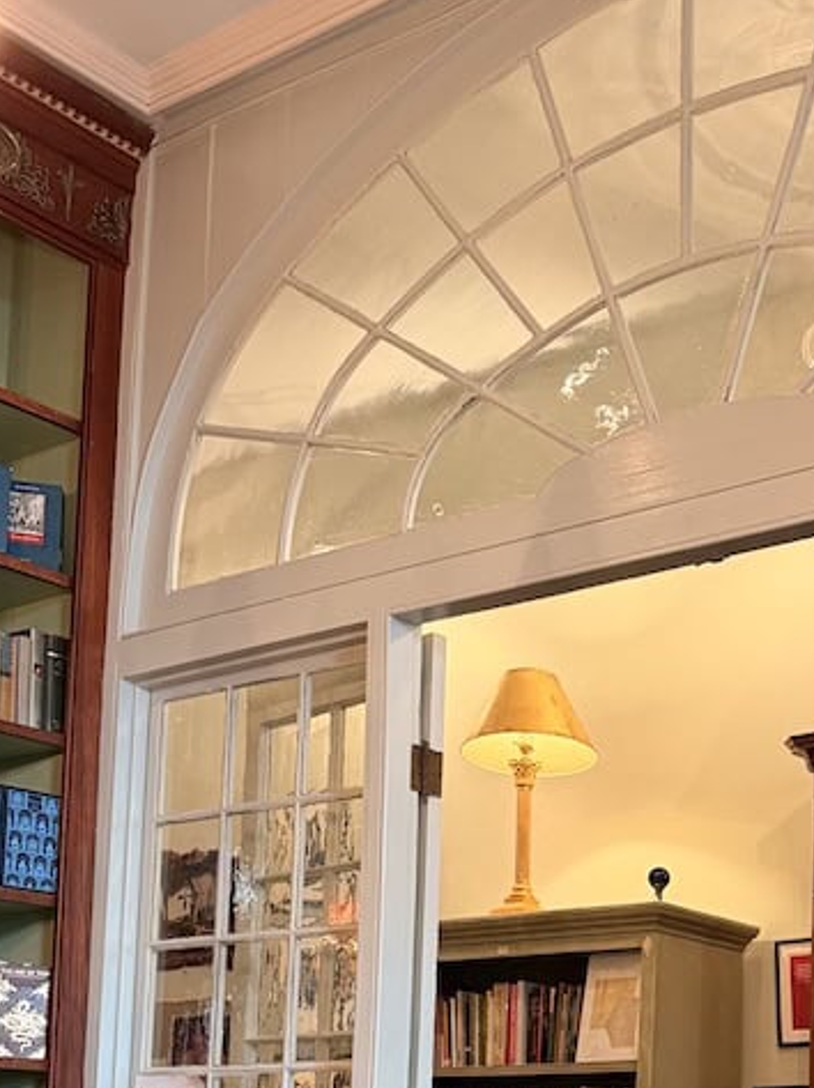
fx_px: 1633
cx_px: 830
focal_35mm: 52
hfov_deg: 26.4
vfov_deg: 34.4
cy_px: 1012
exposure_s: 1/60
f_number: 1.8
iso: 400
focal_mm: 6.8
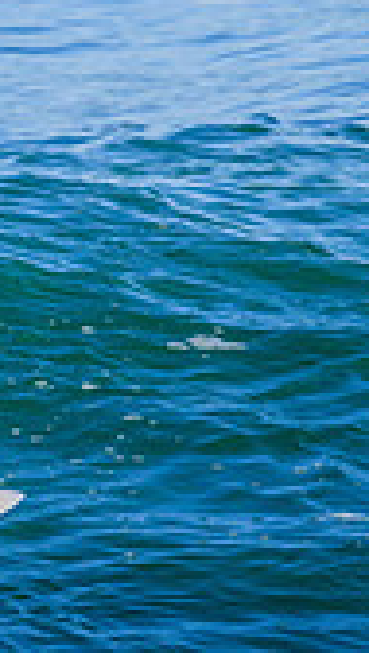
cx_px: -439
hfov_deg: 0.7
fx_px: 30631
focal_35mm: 1768
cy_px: 177
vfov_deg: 1.2
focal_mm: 490
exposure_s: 1/2000
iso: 900
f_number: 10
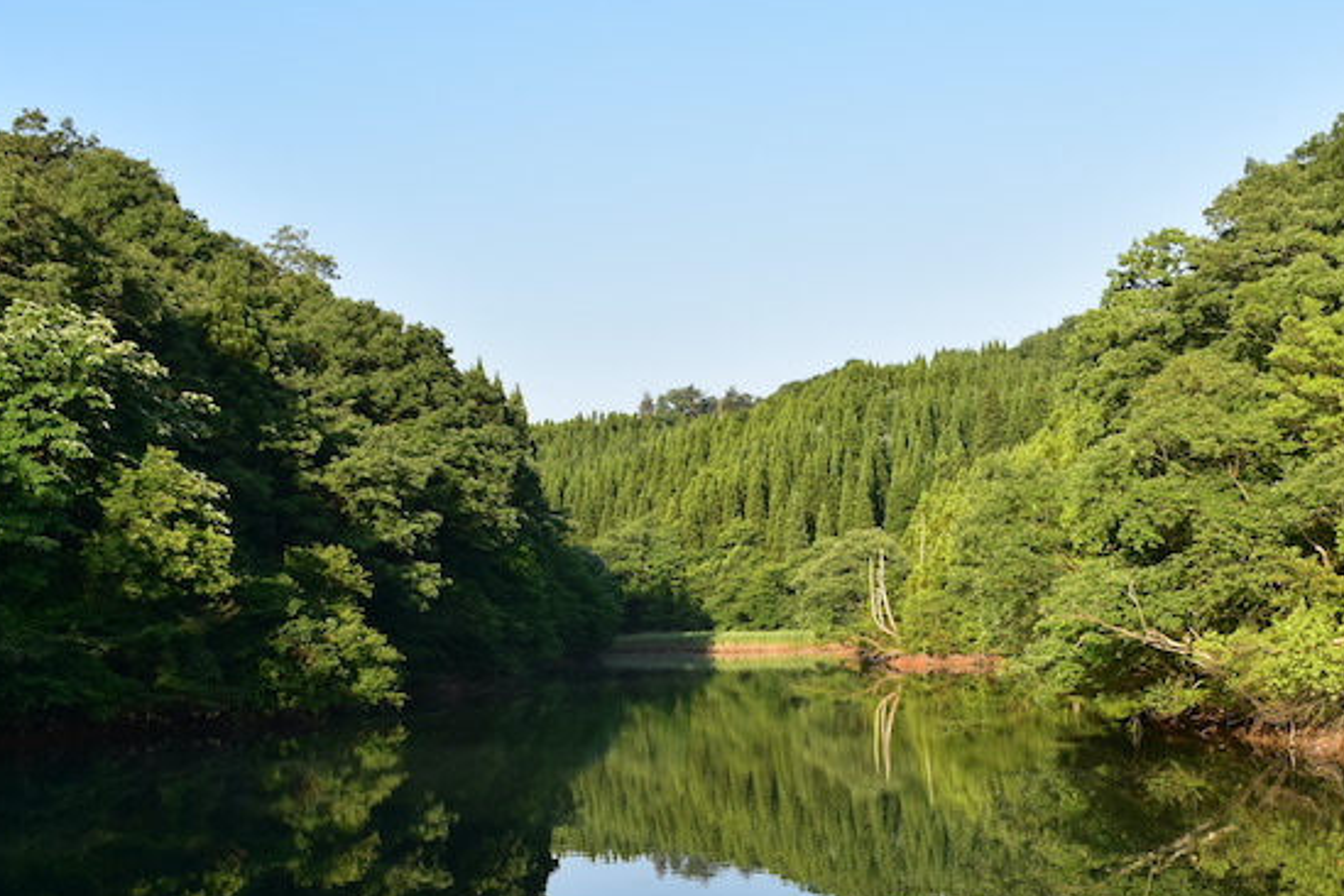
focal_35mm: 59
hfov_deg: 33.8
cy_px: 585
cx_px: 832
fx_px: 2202
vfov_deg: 22.9
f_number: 10
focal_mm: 24
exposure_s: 1/250
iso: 400
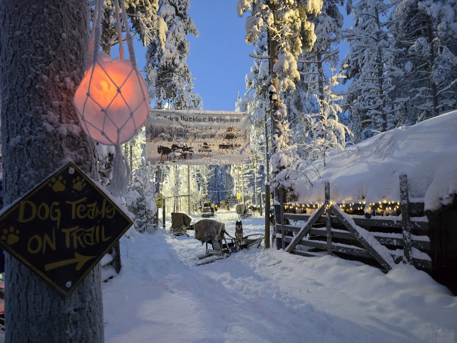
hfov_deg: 73.9
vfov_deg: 58.9
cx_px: 228
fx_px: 304
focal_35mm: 23
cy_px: 172
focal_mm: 6.3
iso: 1600
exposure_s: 1/50
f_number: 1.7
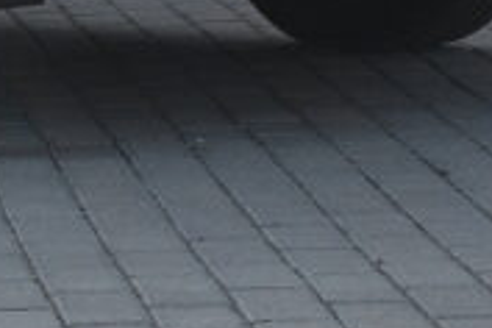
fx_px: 4592
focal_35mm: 336
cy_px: -310
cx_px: -328
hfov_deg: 6.0
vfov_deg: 4.0
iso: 160
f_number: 9
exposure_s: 1/100
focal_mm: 38.5
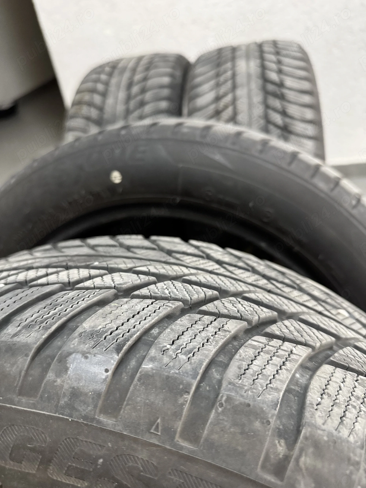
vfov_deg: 71.6
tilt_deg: -35.3
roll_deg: +10.1
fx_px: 338
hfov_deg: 56.8
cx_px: 183
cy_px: 244
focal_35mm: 24
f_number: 1.78
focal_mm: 6.76
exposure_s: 1/40
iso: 1000
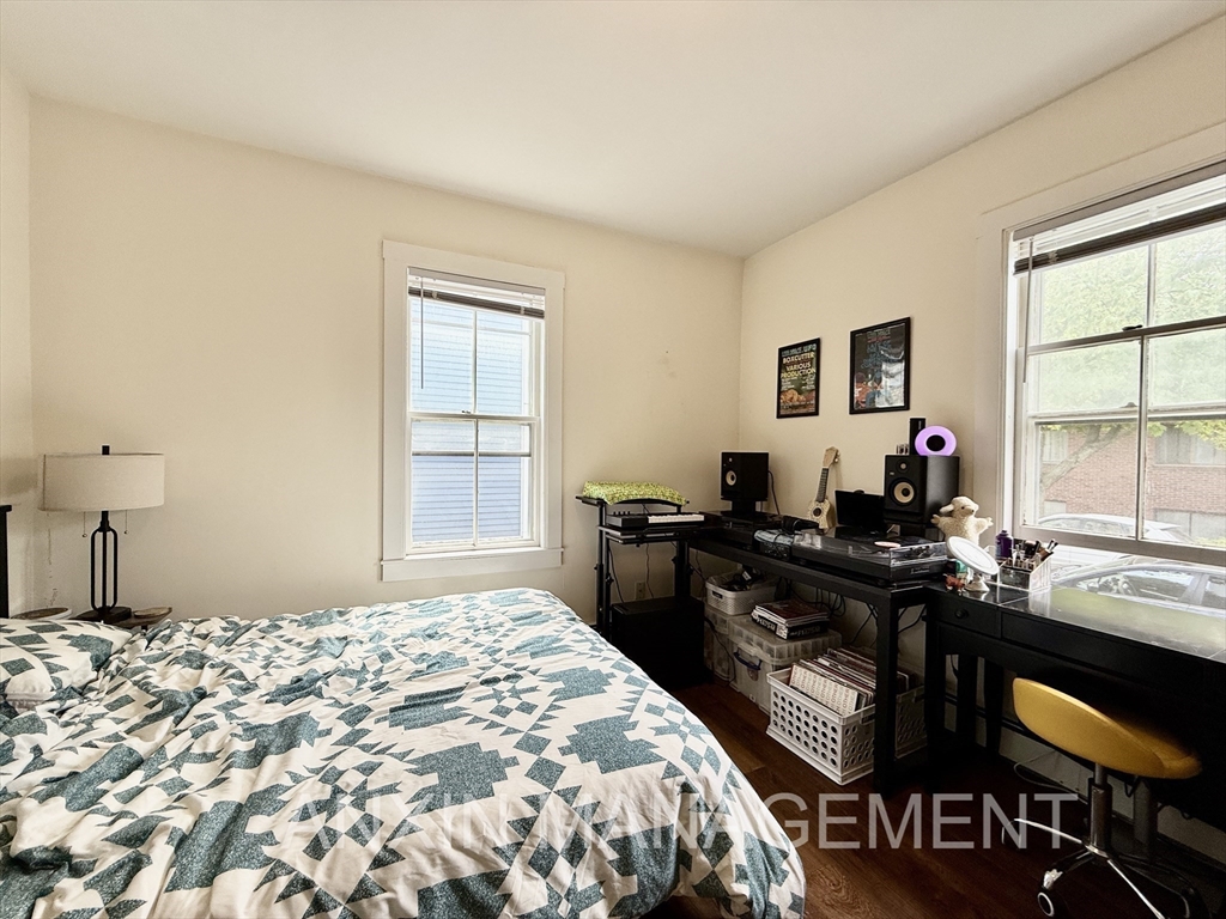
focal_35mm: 14
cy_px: 460
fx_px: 496
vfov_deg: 85.7
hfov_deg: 102.1
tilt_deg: -0.3
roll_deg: -0.7
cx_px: 613
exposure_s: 1/99
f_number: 2.2
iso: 80
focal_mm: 2.22
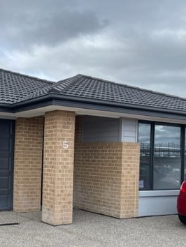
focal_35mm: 47
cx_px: -5
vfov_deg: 40.1
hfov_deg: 28.7
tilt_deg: +0.6
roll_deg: -1.8
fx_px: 336
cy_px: 156
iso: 32
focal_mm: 5.1
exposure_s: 1/1642
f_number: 1.6
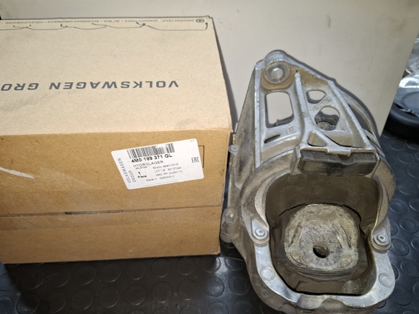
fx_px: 315
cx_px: 195
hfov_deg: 67.2
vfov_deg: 52.9
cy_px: 176
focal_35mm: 26
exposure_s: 1/100
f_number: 1.8
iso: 100
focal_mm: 5.54
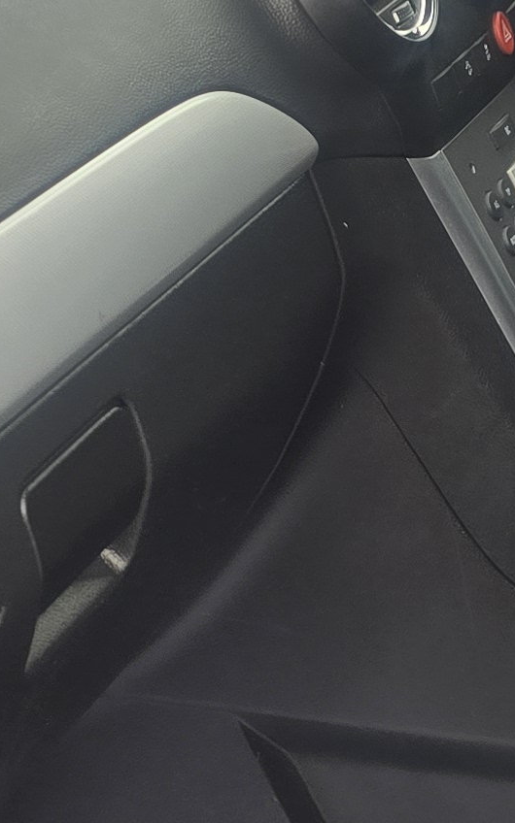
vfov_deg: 18.1
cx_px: 891
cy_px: 415
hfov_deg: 10.8
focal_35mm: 115
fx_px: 2583
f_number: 1.7
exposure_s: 1/180
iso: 64
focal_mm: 6.3
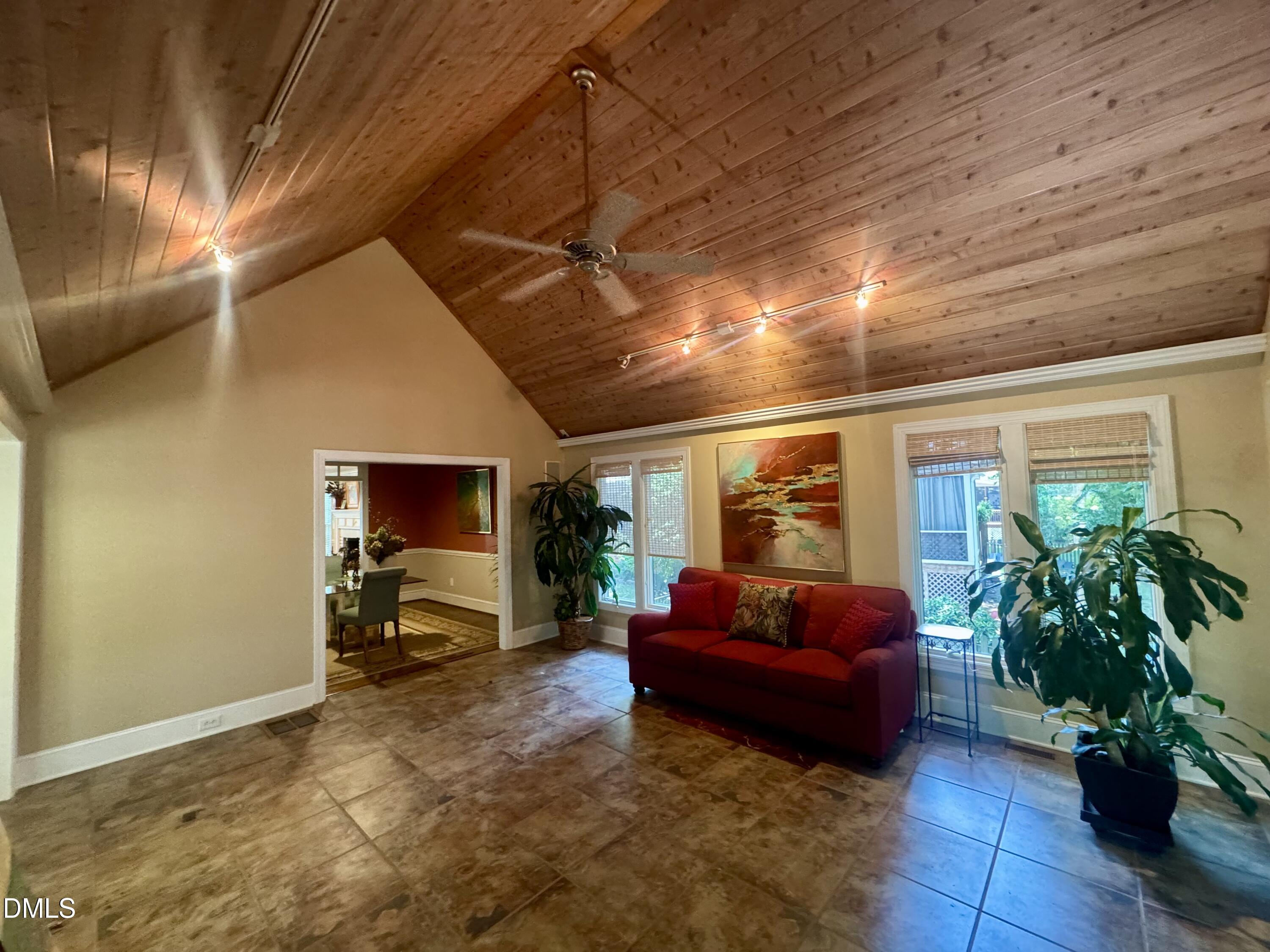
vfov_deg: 85.7
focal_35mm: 14
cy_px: 476
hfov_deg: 102.1
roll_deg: +2.1
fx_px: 514
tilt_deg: +2.9
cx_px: 635
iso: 640
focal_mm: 2.22
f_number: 2.2
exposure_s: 1/60
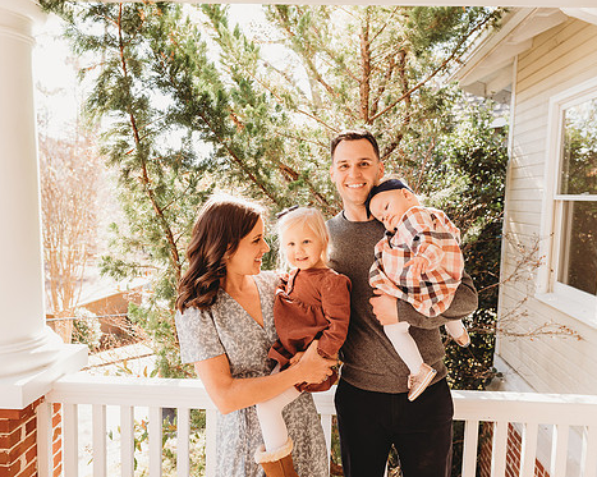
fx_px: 494
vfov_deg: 51.5
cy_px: 242
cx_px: 316
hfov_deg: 62.2
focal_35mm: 28
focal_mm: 24
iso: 400
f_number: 4.5
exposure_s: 1/200
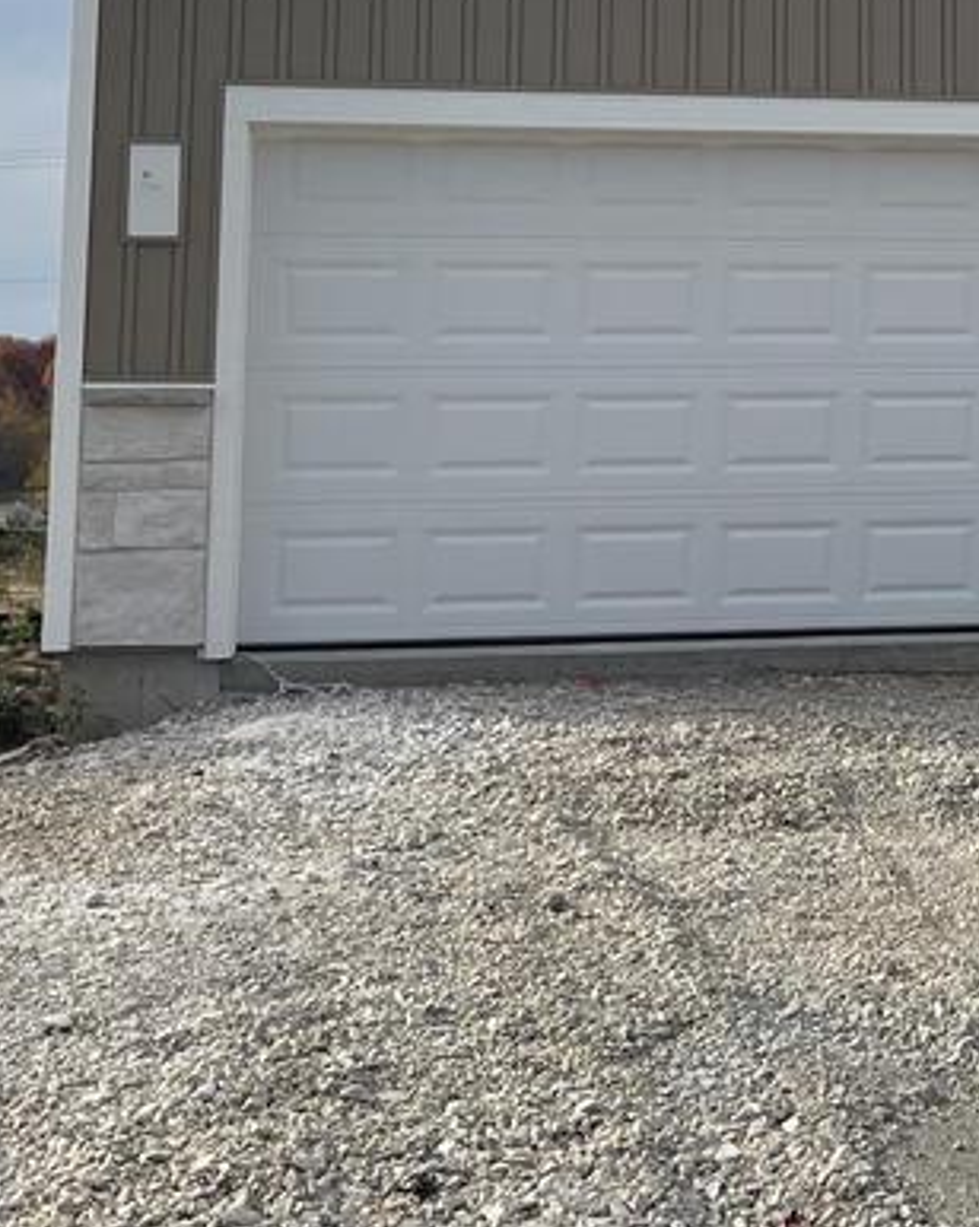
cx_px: 1236
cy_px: 29
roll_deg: +0.5
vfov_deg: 22.7
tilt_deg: +7.9
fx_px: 2938
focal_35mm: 81
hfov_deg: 17.8
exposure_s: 1/3344
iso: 32
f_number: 1.6
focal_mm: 5.1
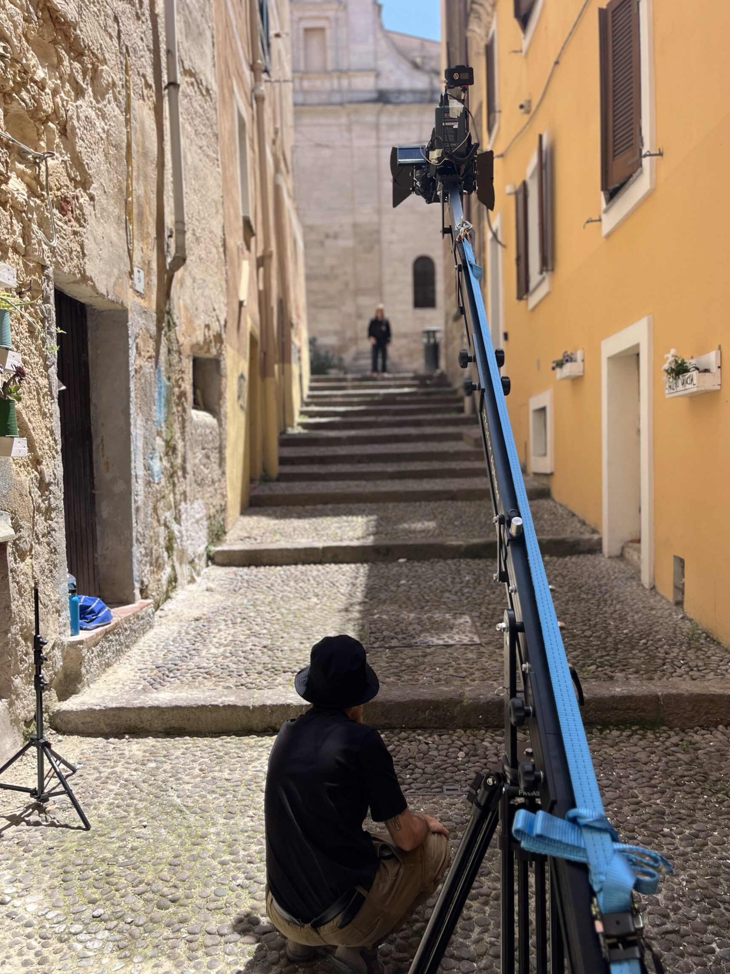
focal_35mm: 29
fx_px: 815
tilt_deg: -1.8
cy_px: 505
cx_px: 364
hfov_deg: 48.2
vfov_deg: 61.6
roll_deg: +2.3
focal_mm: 5.1
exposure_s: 1/1580
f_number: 1.6
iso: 50
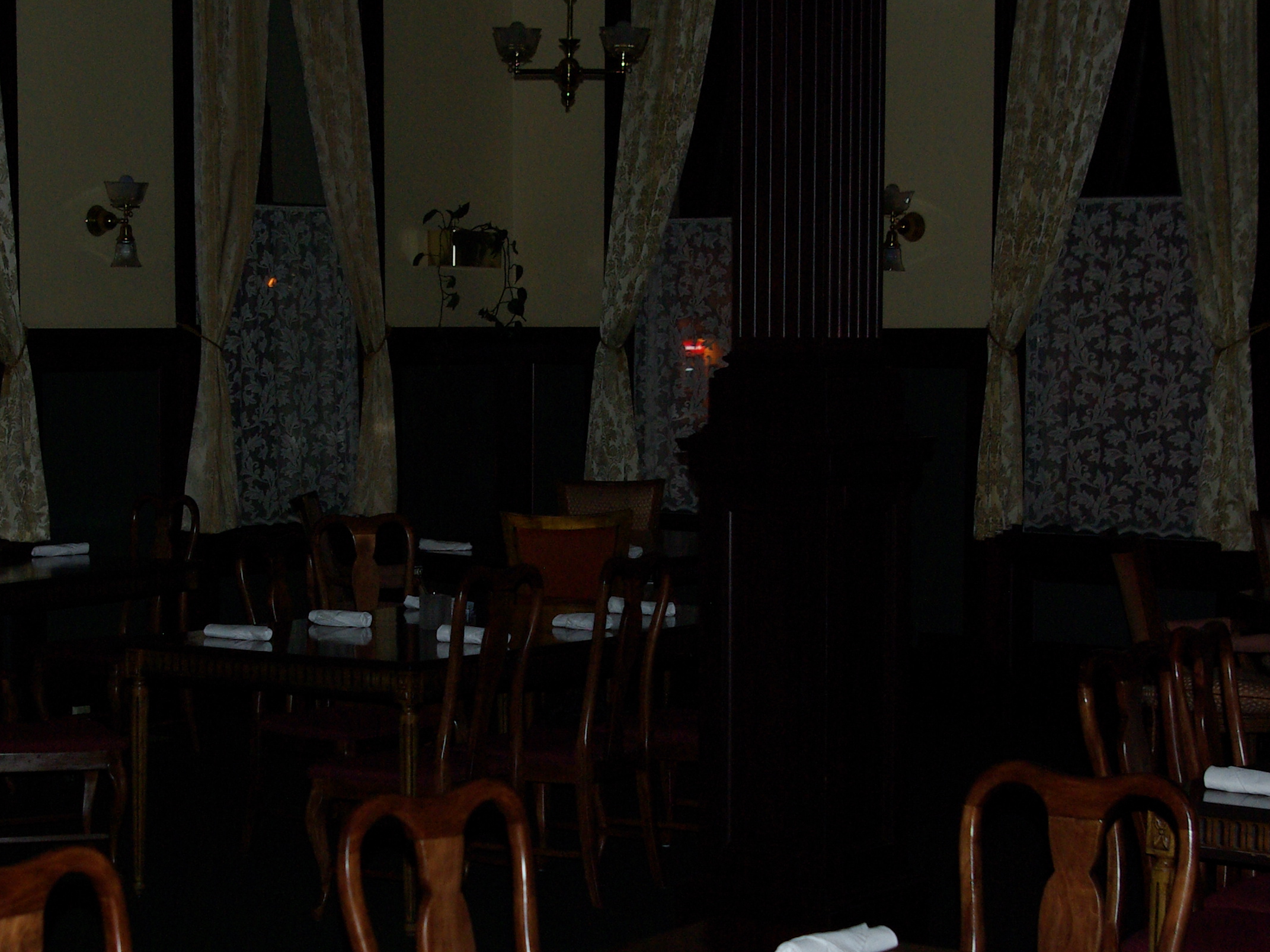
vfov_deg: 18.2
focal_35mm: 81
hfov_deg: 24.1
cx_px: 498
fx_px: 2967
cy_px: 632
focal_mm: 31
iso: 400
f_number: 5.6
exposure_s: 1/45
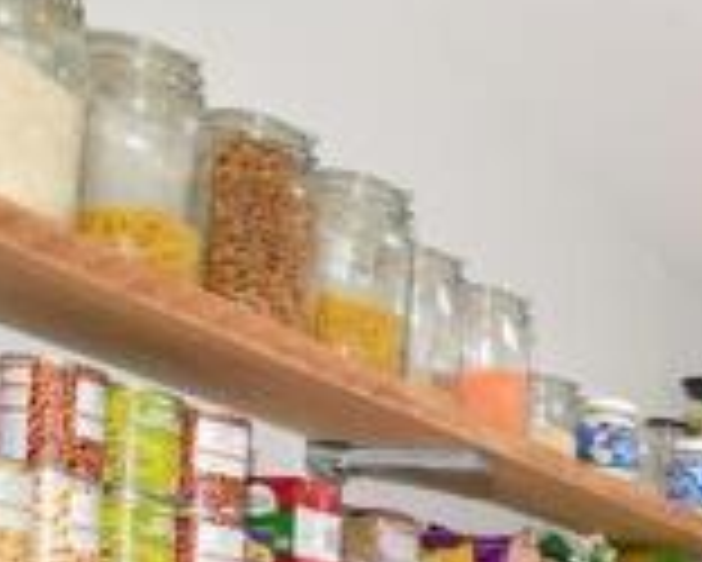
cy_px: 794
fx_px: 1227
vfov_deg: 22.2
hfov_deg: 20.5
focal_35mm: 59
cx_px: 1314
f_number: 6.3
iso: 400
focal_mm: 10
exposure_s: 1/160
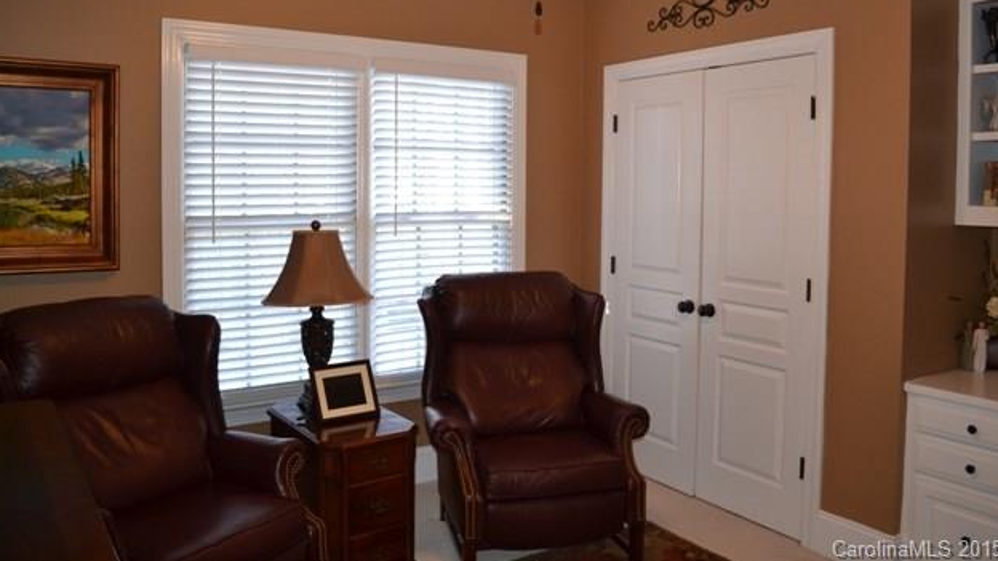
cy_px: 223
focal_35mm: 29
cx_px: 504
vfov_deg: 40.0
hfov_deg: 66.1
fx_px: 767
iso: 900
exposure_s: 1/60
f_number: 3.5
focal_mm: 18
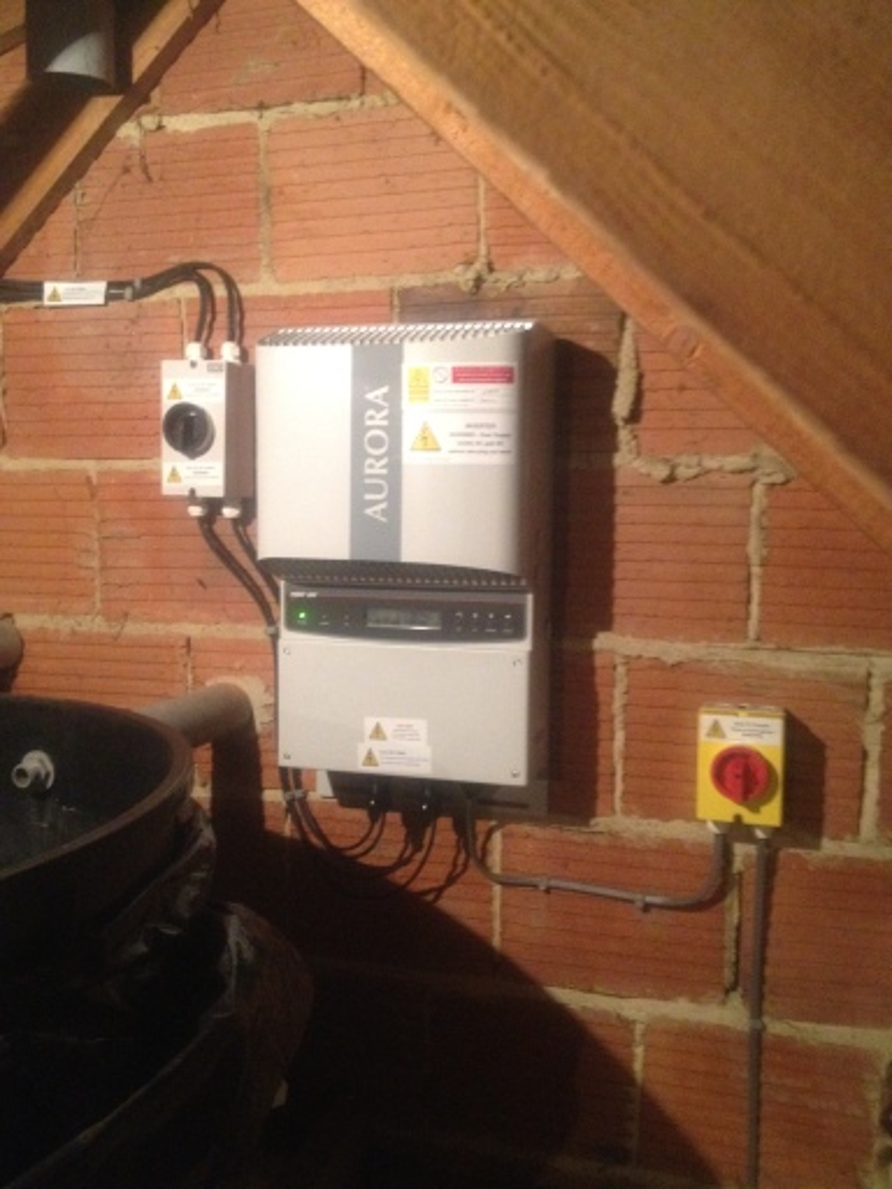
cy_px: 594
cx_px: 446
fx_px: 1203
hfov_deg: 40.7
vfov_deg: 52.6
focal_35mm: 35
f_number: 2.4
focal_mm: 4.28
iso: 500
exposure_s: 1/15
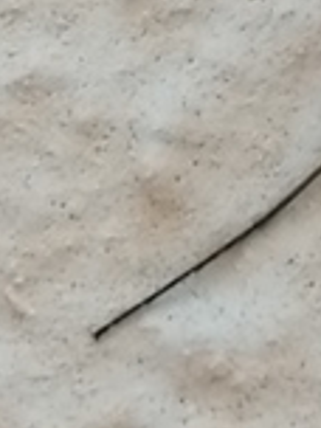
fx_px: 5366
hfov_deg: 3.4
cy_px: -217
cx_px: 594
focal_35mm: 434
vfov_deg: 4.5
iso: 50
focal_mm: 3.46
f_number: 1.8
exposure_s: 1/189
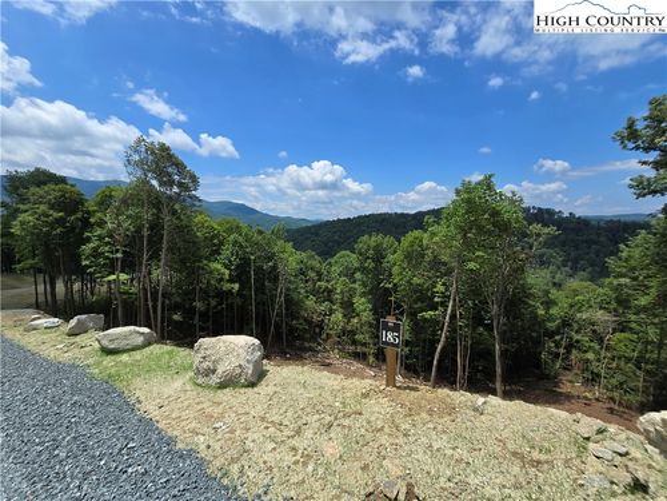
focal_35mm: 13
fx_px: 250
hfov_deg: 106.2
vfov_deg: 89.9
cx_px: 334
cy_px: 250
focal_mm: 2.2
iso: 50
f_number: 2.2
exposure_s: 1/3160
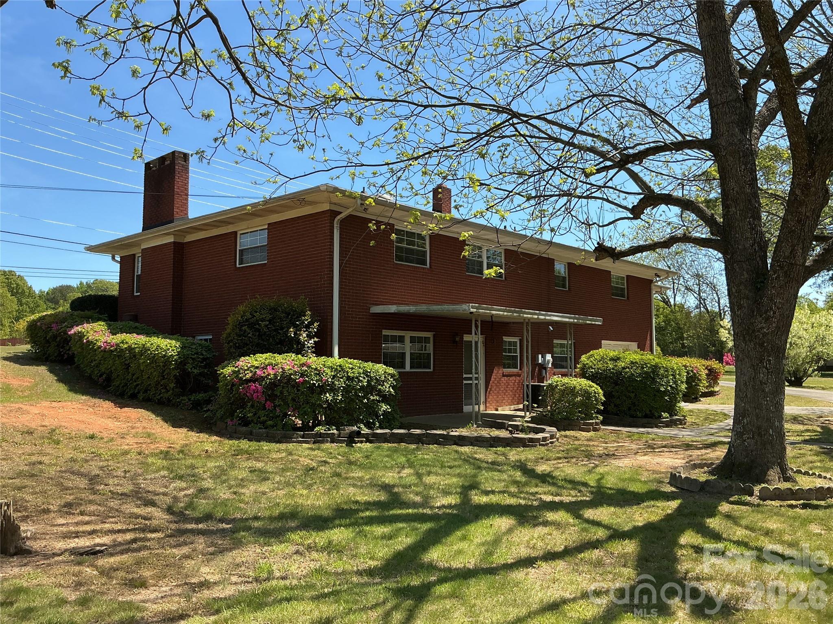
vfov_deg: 48.2
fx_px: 698
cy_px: 312
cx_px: 416
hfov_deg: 61.7
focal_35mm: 29
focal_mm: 3
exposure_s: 1/929
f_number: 1.8
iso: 25
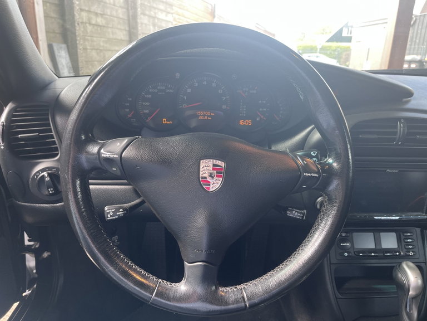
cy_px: 160
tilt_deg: -16.4
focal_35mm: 26
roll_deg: -2.3
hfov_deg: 67.3
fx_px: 321
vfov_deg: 53.1
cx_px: 214
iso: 125
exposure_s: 1/121
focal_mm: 5.1
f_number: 1.6
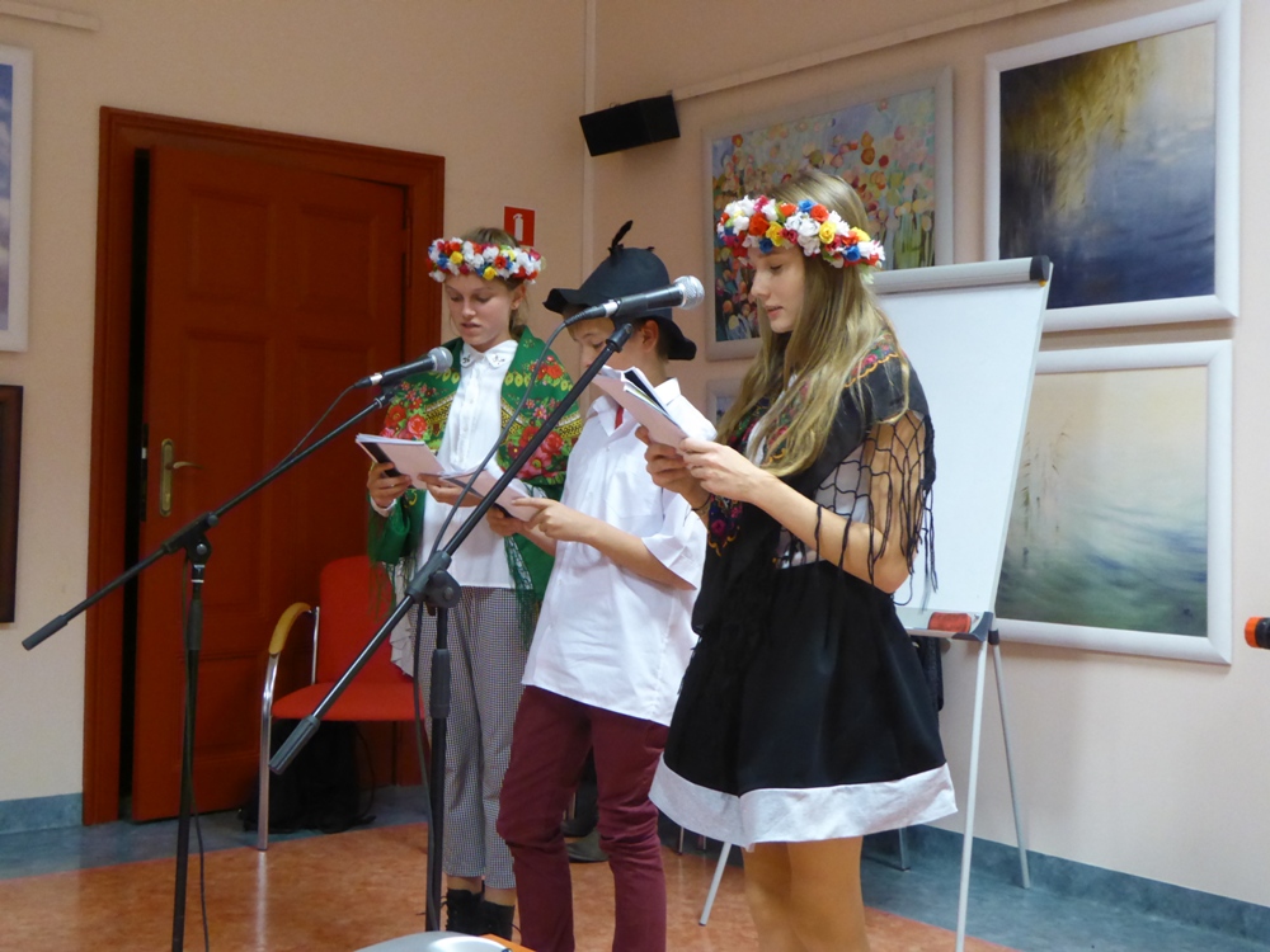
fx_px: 1688
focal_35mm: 46
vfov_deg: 31.5
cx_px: 635
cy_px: 476
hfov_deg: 41.2
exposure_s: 1/8
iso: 800
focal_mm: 7.8
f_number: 3.9
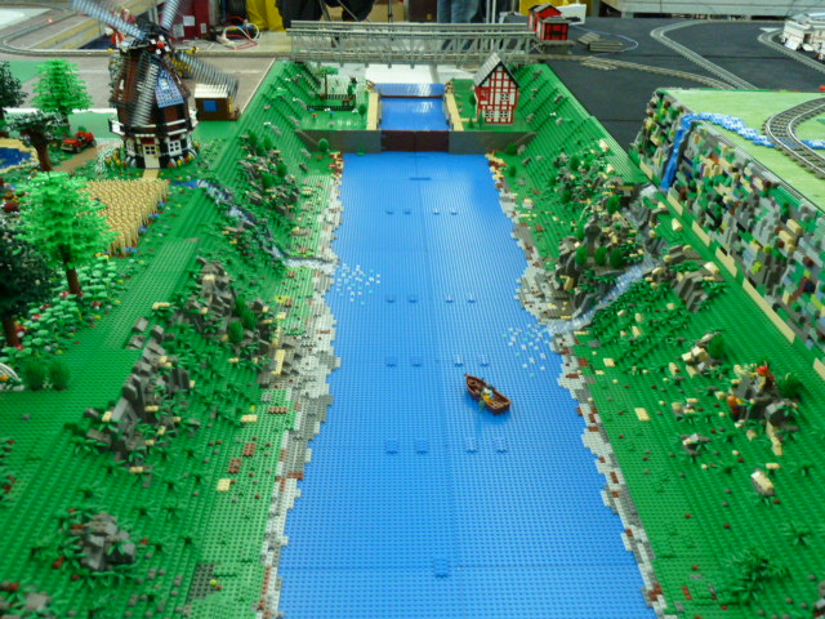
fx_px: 763
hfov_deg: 56.8
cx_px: 412
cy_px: 310
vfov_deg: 44.2
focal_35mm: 32
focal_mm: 5.3
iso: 400
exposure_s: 1/8
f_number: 3.5
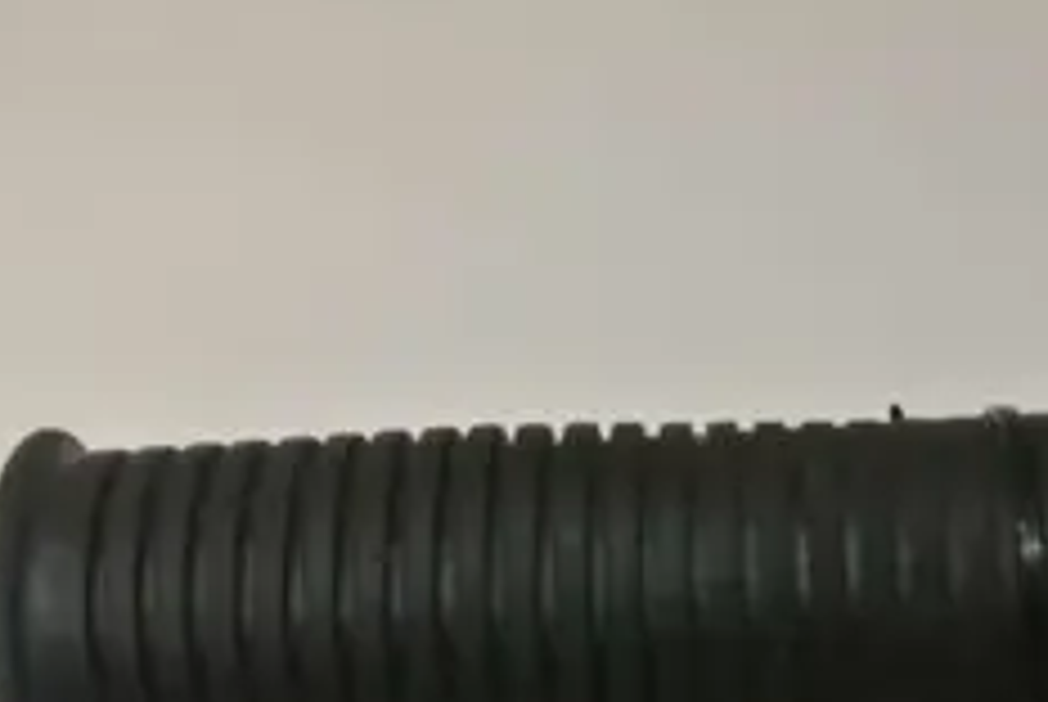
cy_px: 716
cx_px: 657
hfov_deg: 29.9
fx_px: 1953
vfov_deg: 19.7
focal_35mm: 67
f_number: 4
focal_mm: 11
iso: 200
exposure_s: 1/60
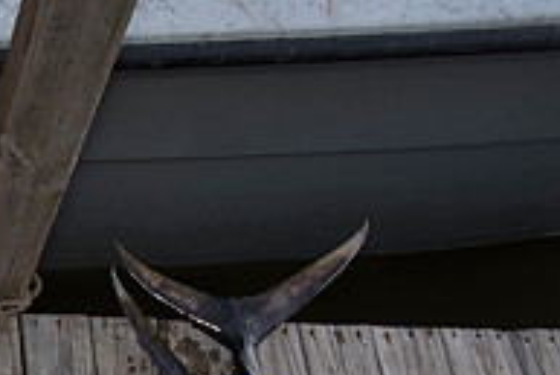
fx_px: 934
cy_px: 557
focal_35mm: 60
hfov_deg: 25.7
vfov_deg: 19.8
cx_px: -261
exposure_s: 1/800
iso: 250
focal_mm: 20
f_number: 5.6
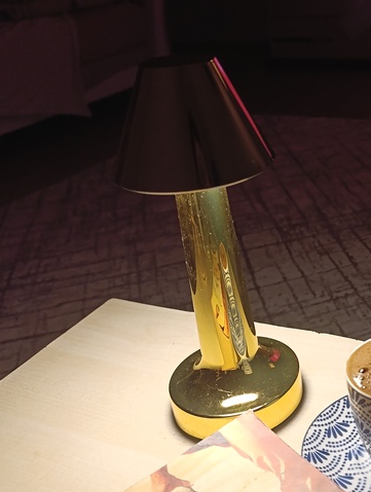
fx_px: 627
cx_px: 341
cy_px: 226
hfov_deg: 31.3
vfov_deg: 42.8
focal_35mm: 44
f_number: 1.6
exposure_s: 1/33.3
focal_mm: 6.14
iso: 1000
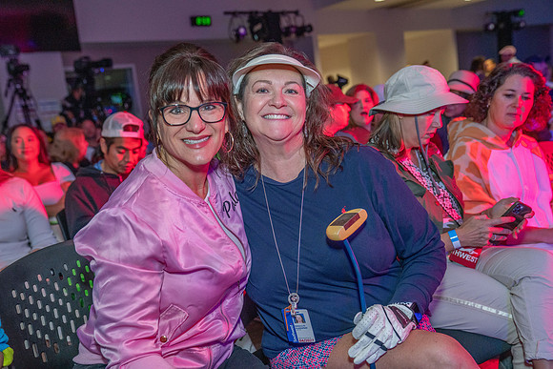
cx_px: 276
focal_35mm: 40
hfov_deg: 48.4
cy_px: 184
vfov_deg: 33.4
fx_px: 615
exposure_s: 1/160
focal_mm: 40
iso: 2500
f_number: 4
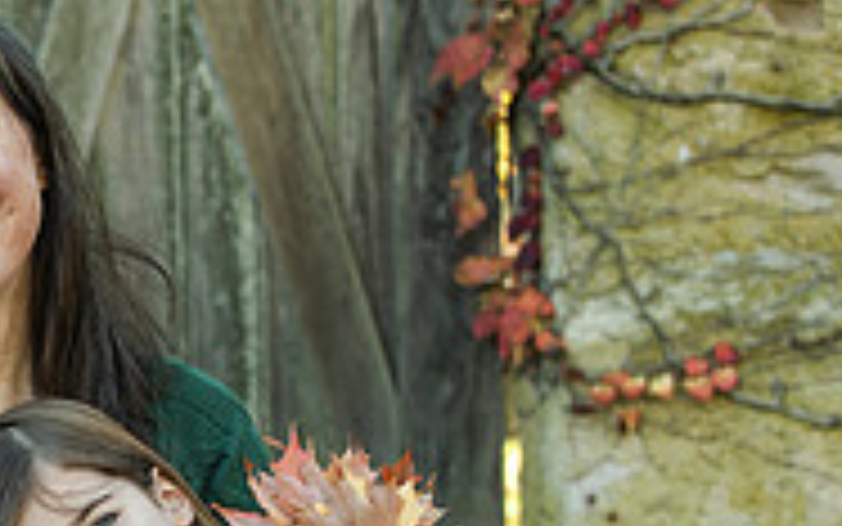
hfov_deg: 9.0
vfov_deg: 5.7
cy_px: 529
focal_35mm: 230
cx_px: -88
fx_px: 5279
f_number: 5.6
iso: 500
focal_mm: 70
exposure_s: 1/160
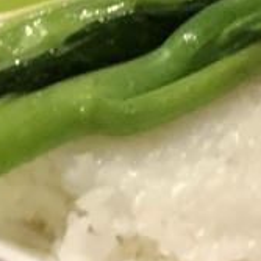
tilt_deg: -34.2
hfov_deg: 4.8
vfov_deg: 4.8
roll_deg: -19.4
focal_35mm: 361
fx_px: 3079
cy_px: -173
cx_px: 449
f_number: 2.8
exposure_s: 1/30
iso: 250
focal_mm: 6.6
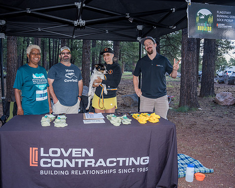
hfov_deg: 58.7
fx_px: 209
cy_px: 95
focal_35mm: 30
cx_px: 107
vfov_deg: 48.5
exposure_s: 1/60
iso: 200
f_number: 5
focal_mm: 24
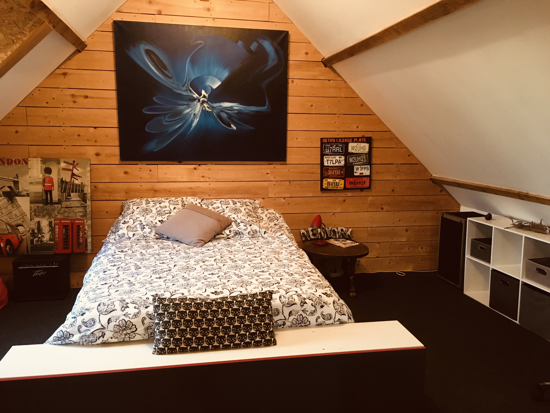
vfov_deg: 48.2
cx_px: 275
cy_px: 206
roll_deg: -1.2
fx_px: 461
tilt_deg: -7.1
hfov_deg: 61.7
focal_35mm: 29
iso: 200
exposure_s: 1/17
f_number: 2.2
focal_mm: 4.15
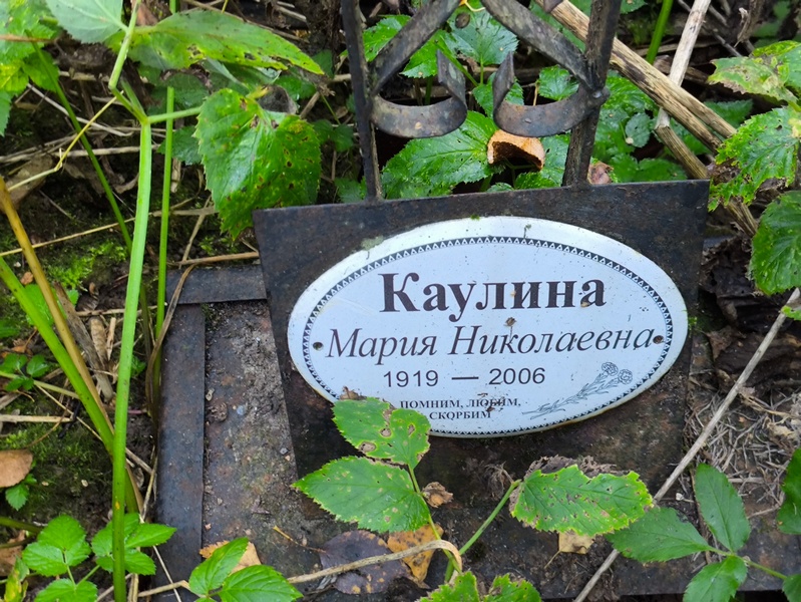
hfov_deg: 38.2
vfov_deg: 29.1
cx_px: 400
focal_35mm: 50
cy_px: 301
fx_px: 1158
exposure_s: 1/60
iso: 100
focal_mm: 4.71
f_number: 1.7
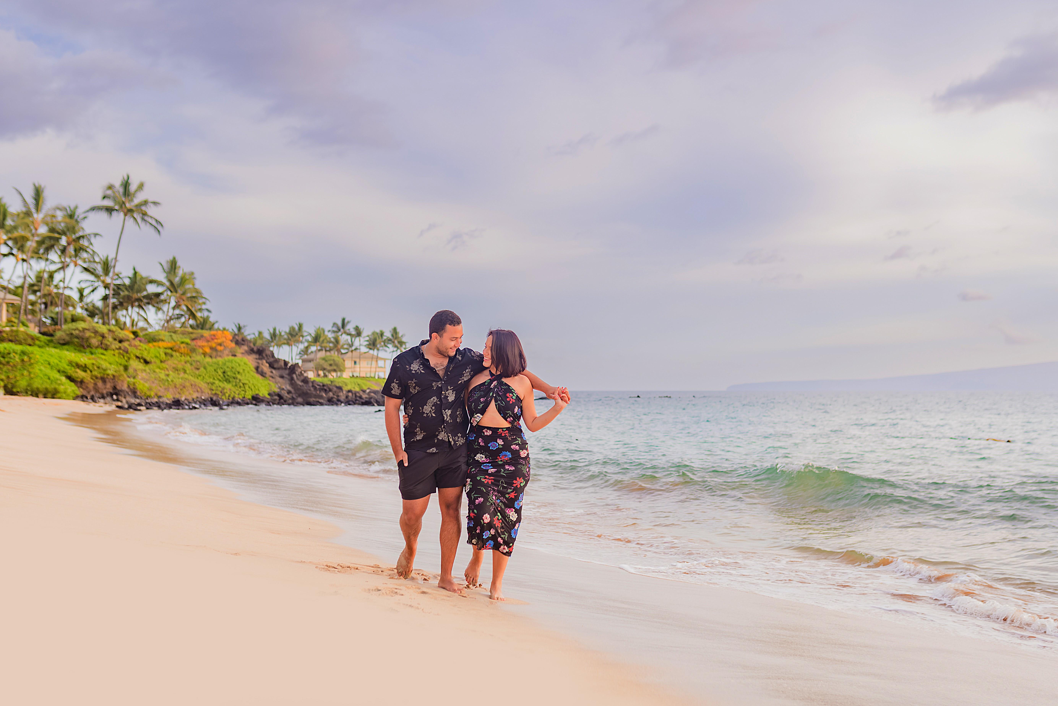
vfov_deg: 35.9
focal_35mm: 37
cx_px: 556
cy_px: 357
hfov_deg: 51.9
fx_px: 1087
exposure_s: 1/640
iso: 100
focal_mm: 35
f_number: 2.2
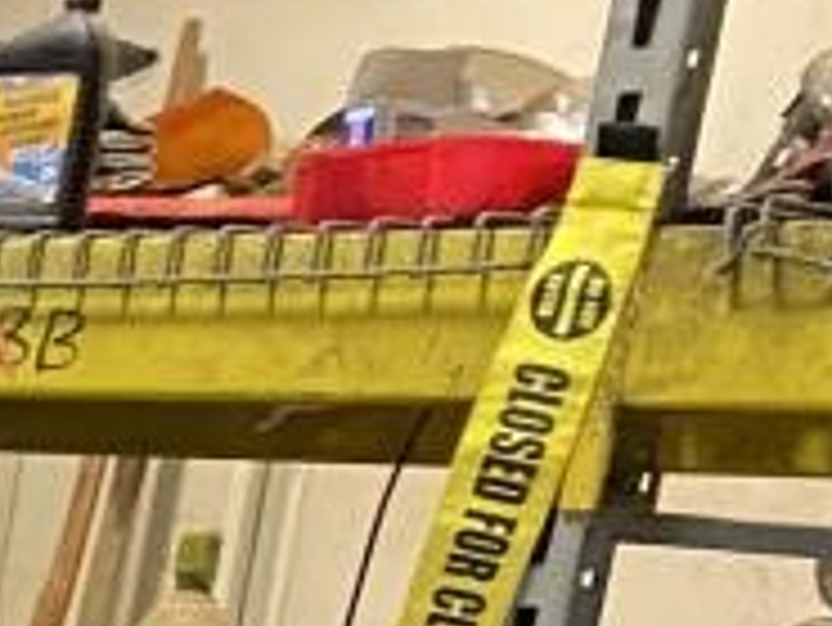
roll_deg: -4.4
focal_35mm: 180
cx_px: -1642
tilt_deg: -14.1
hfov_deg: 9.0
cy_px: 1662
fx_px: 4329
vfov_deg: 7.5
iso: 320
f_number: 1.8
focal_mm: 4.25
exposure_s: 1/40
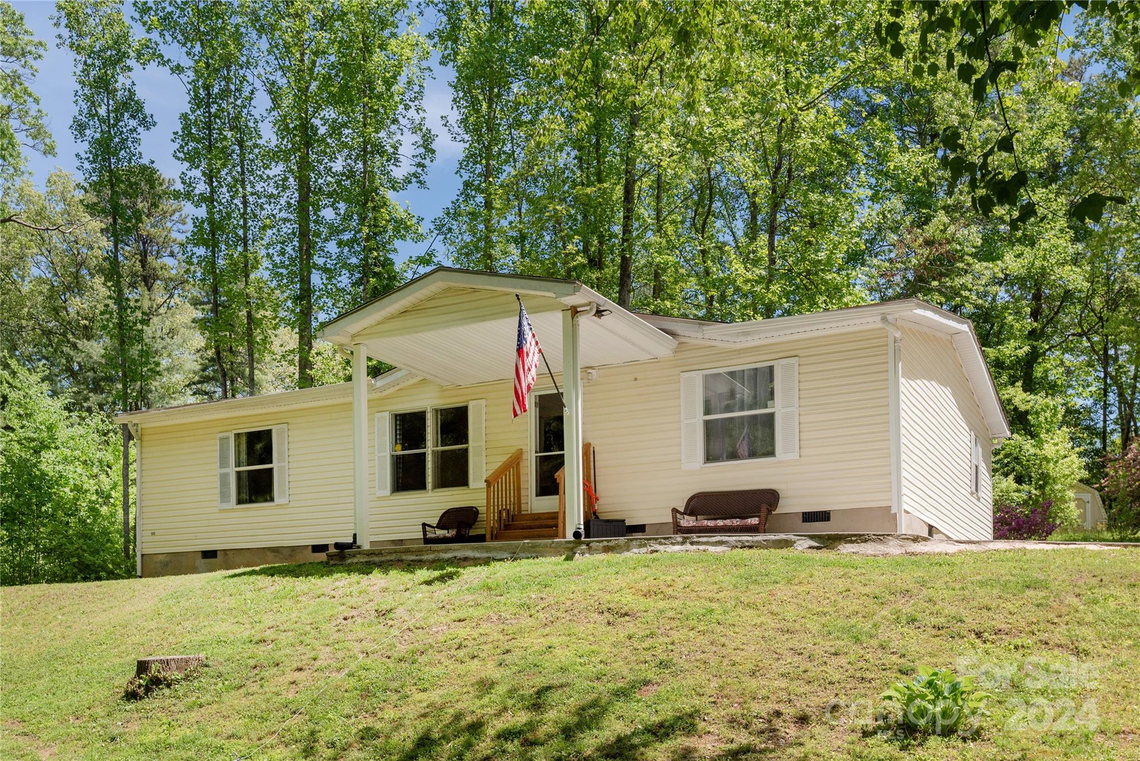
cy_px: 380
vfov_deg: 37.9
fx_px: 1108
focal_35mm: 35
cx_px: 570
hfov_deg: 54.4
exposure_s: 1/800
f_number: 10
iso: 320
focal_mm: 35
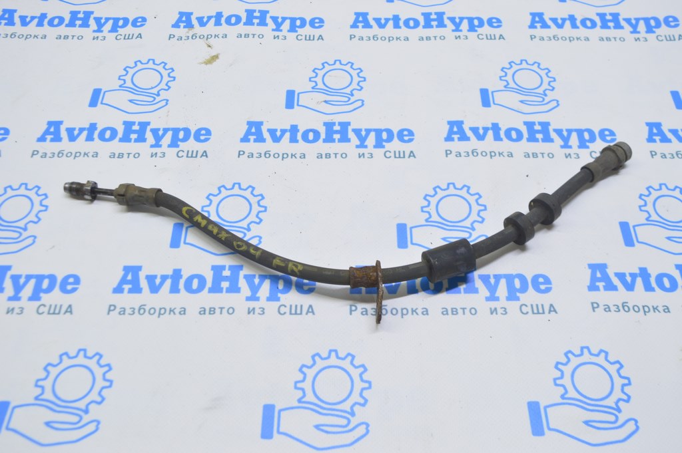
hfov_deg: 53.2
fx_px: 681
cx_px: 341
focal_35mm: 36
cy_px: 226
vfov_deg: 36.8
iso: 400
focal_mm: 24
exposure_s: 1/20
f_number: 5.6
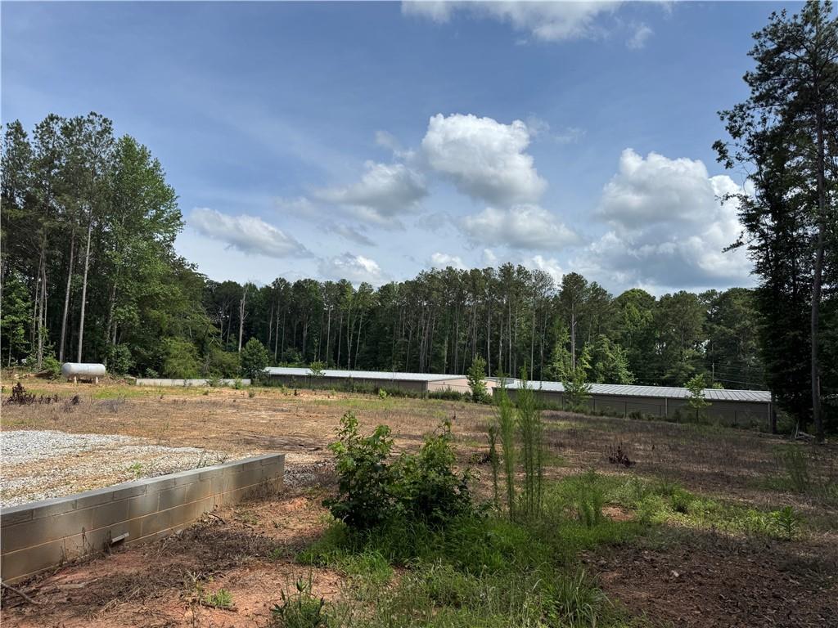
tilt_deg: +4.4
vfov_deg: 56.8
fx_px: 581
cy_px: 314
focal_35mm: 24
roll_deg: -2.6
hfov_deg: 71.6
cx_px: 419
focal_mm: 6.76
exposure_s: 1/6410
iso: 80
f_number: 1.78
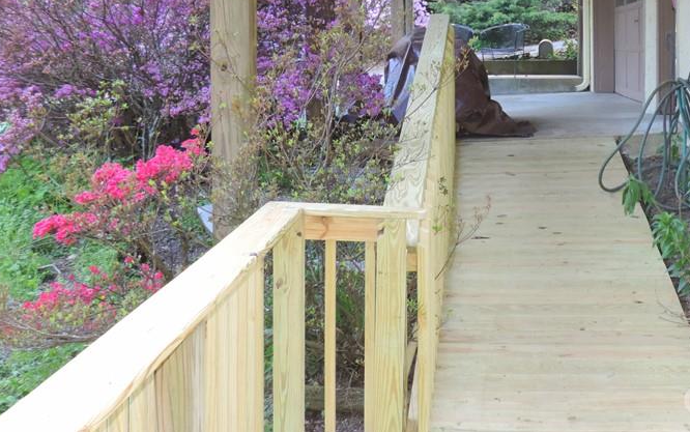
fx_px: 1072
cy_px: 74
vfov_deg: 22.4
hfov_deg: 35.3
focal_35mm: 57
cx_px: 464
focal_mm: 6.2
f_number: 3.3
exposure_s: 1/50
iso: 200
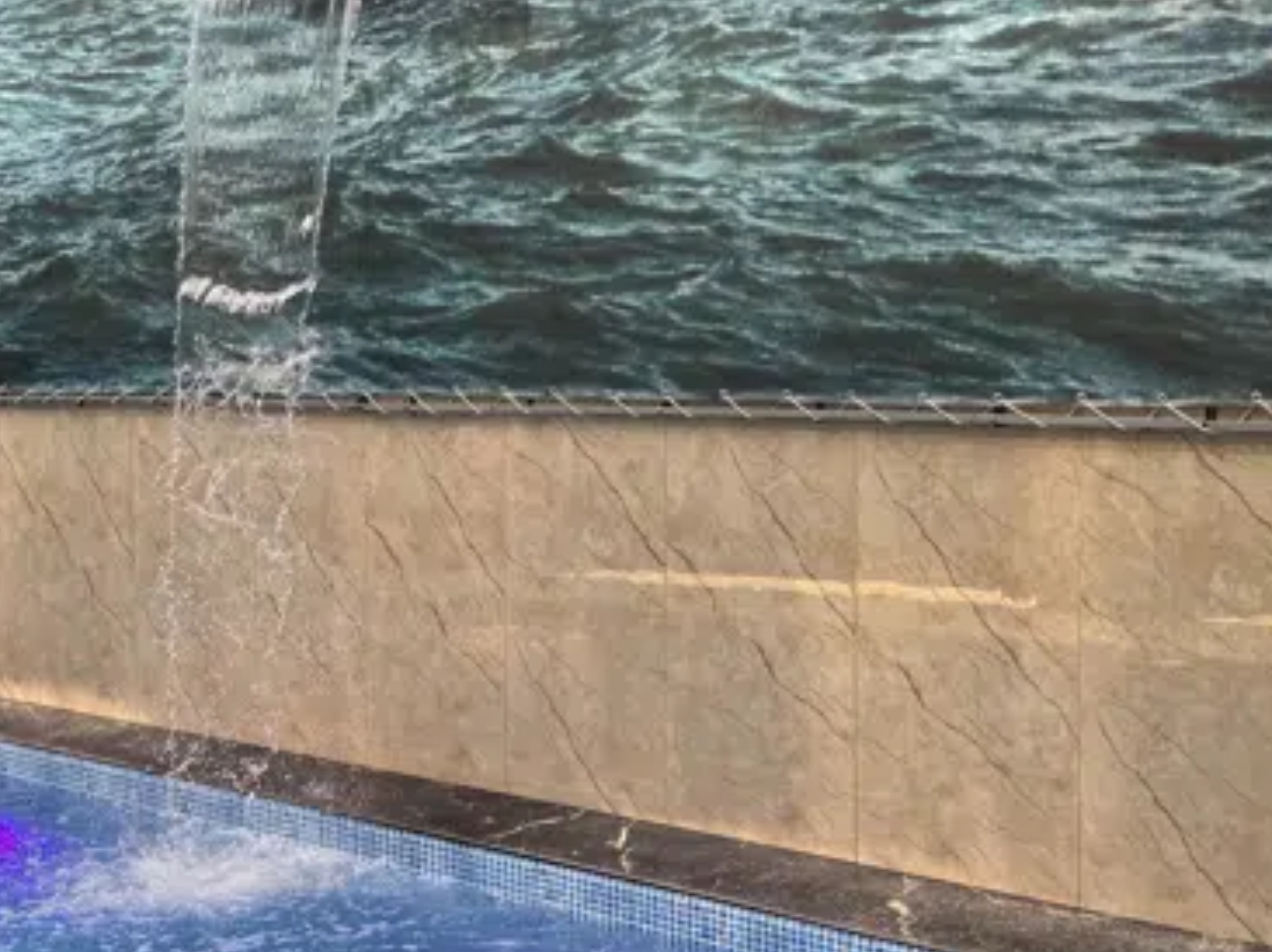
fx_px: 2056
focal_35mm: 56
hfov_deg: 34.0
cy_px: 500
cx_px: 412
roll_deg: +0.1
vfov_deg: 26.1
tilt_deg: -3.6
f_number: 1.78
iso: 80
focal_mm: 6.76
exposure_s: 1/304
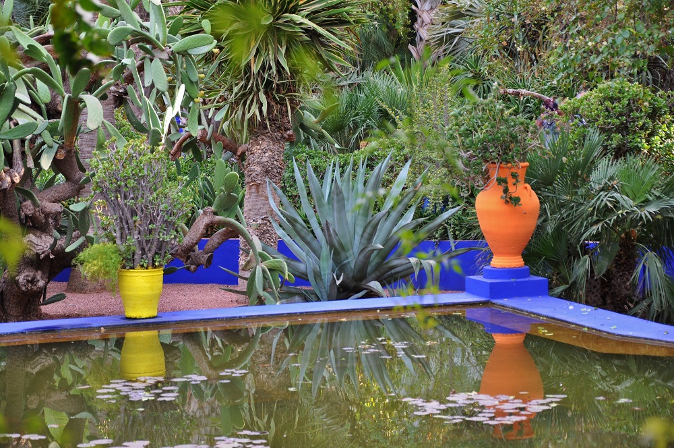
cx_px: 337
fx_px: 2103
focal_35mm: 112
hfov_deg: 18.2
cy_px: 224
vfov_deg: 12.1
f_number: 5.3
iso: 450
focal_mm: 75
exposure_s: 1/60
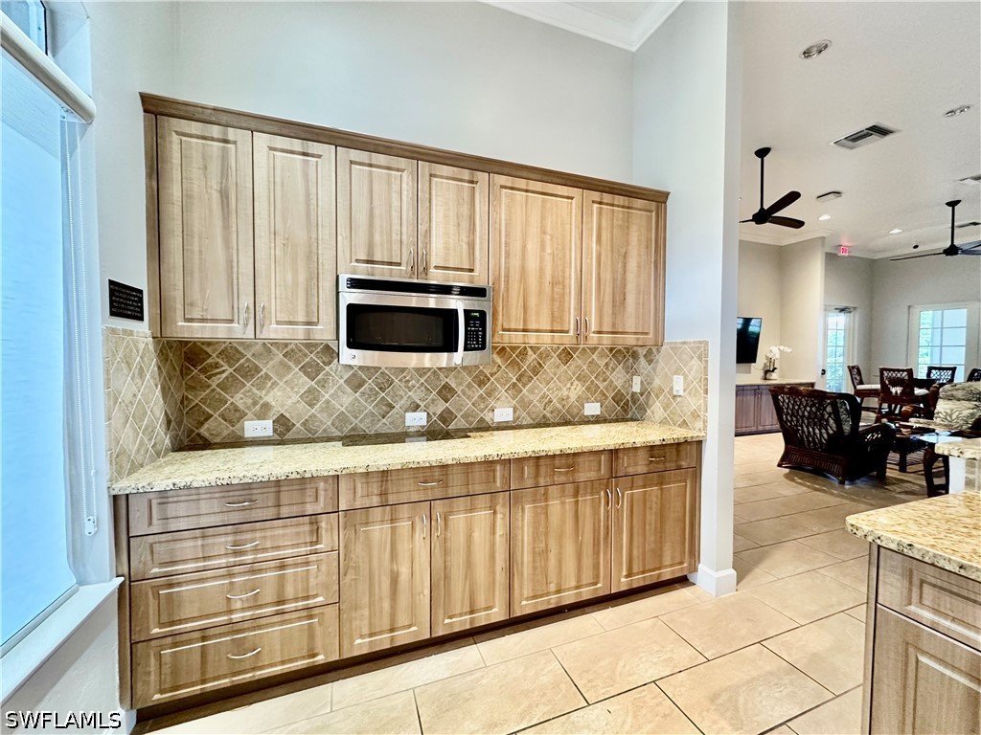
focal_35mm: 14
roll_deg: +0.0
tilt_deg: -2.0
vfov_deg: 85.7
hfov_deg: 102.1
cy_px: 368
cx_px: 490
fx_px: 397
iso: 320
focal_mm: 2.22
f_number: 2.2
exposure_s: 1/60
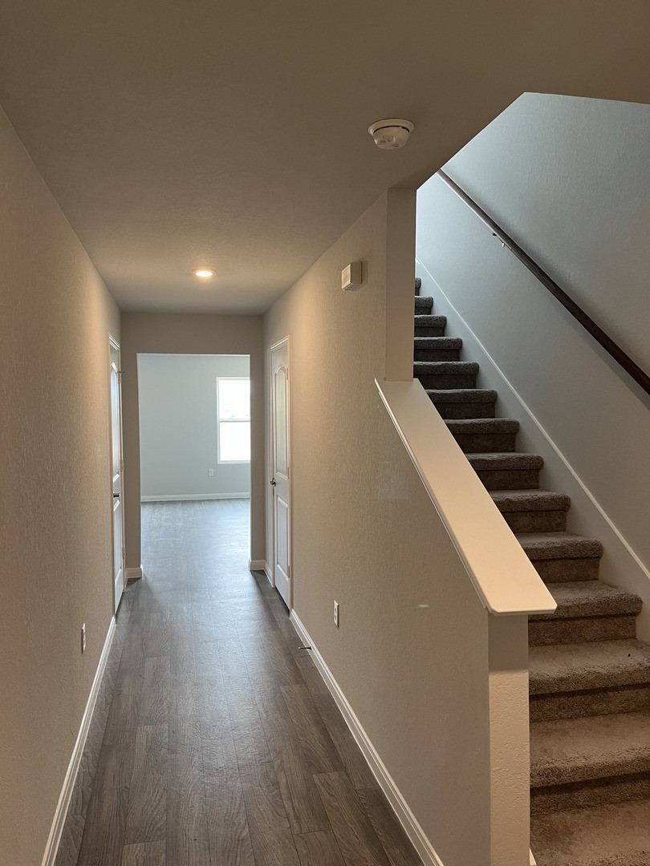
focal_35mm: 26
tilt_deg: -3.0
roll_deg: +0.6
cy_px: 433
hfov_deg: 53.1
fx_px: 651
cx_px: 325
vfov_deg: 67.3
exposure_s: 1/60
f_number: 1.6
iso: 125
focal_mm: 5.1
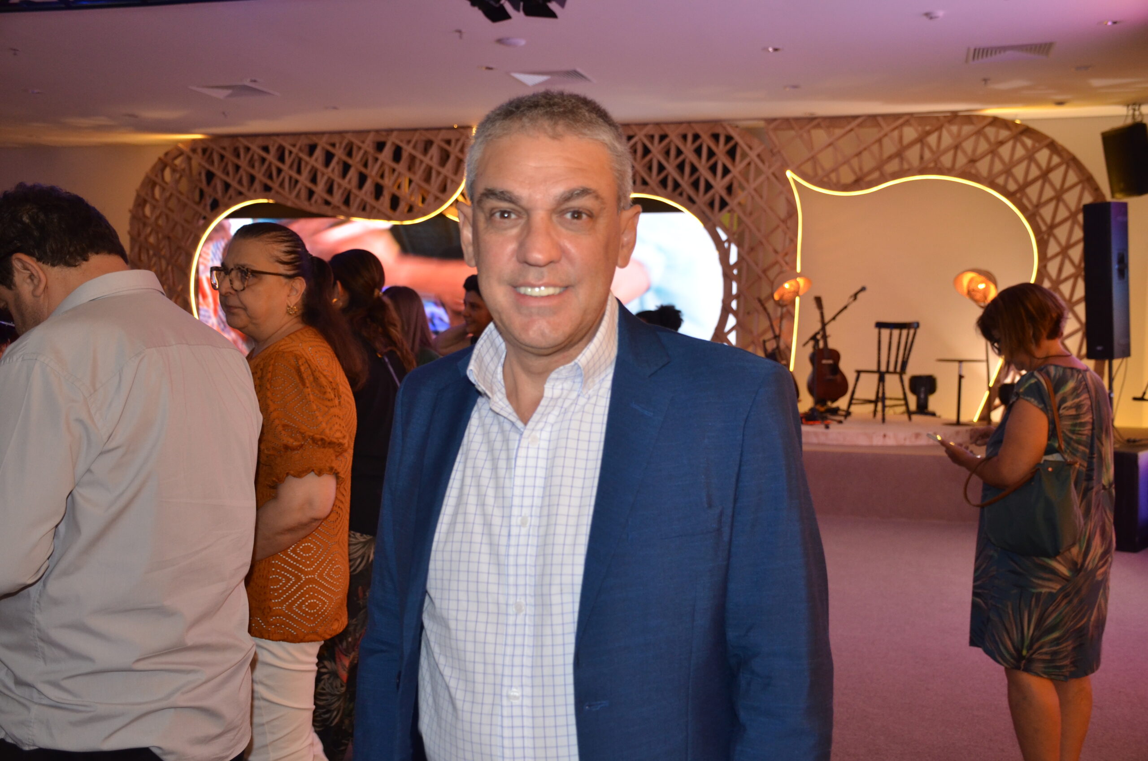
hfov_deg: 49.6
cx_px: 574
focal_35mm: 39
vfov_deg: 34.1
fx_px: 1241
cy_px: 380
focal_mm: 26
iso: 800
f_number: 3.8
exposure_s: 1/60
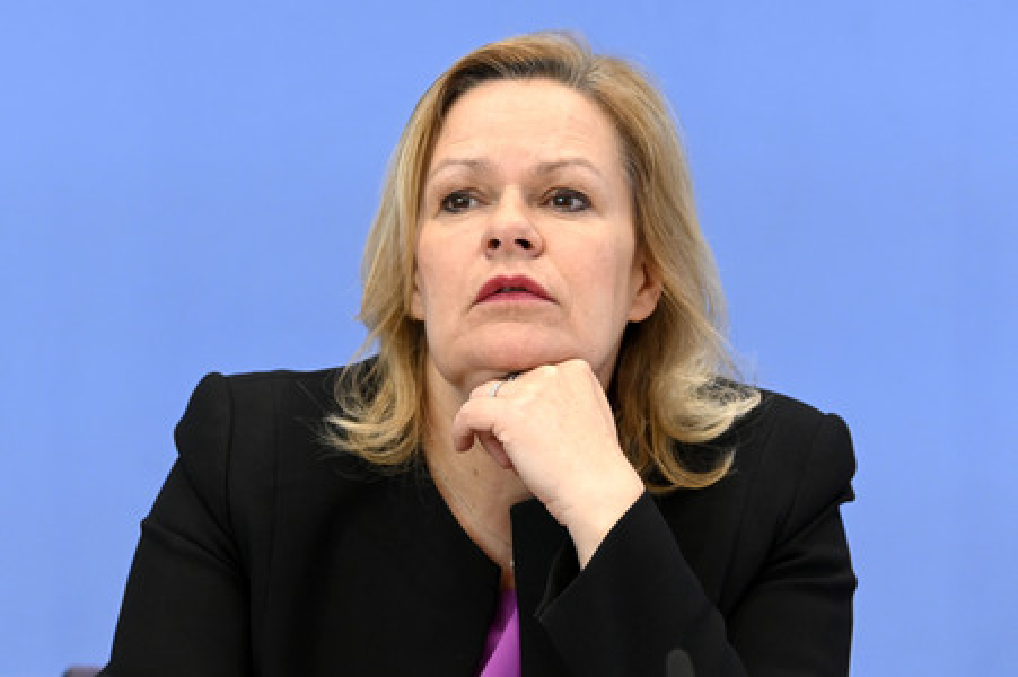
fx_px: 3447
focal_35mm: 122
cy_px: 338
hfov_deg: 16.8
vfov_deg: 11.2
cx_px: 509
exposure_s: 1/500
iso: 3200
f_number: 5.6
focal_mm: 122
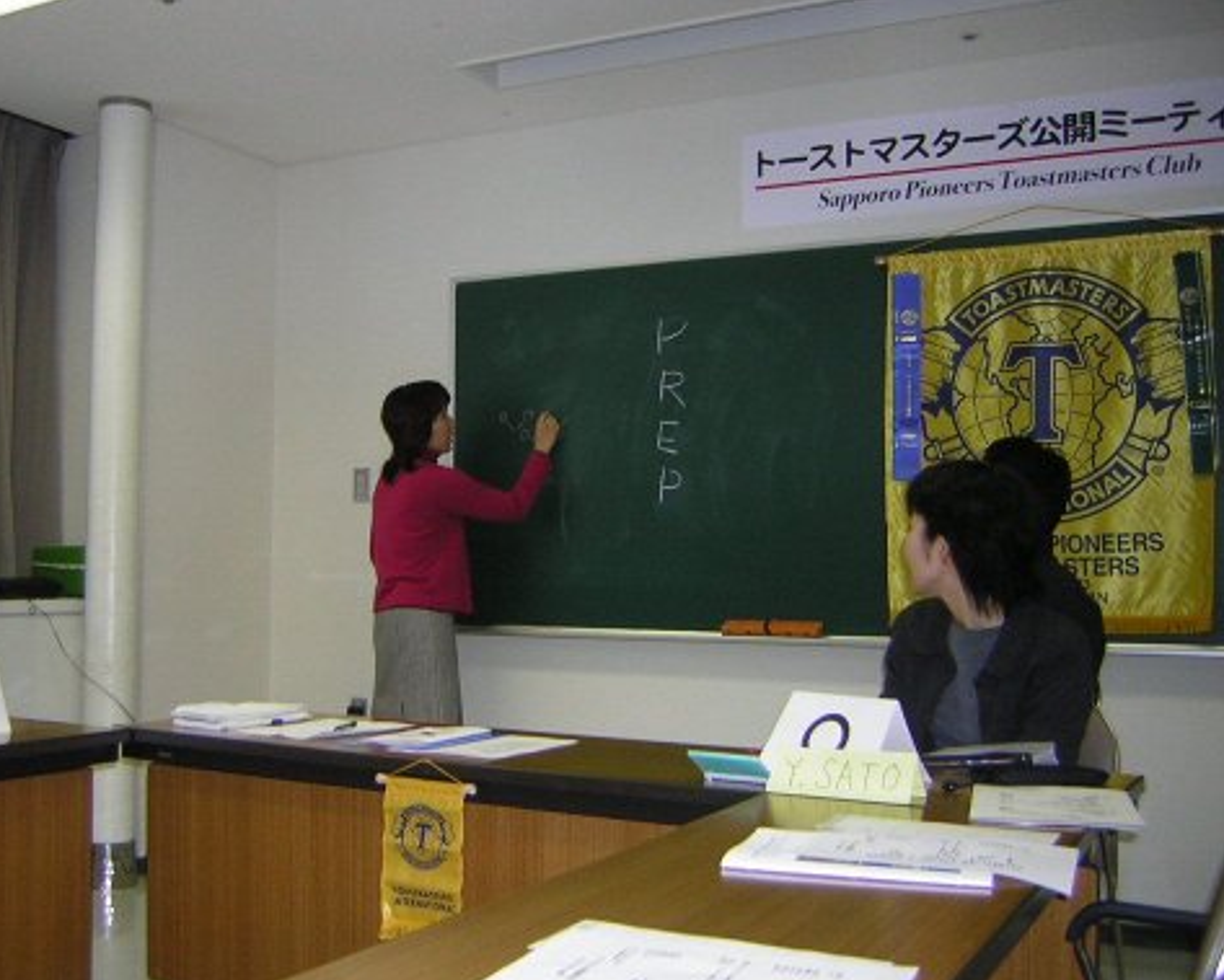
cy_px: 491
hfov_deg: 47.9
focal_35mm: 38
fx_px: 1377
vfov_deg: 39.2
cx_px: 564
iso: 68
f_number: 2.6
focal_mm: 4.7
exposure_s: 1/60.1
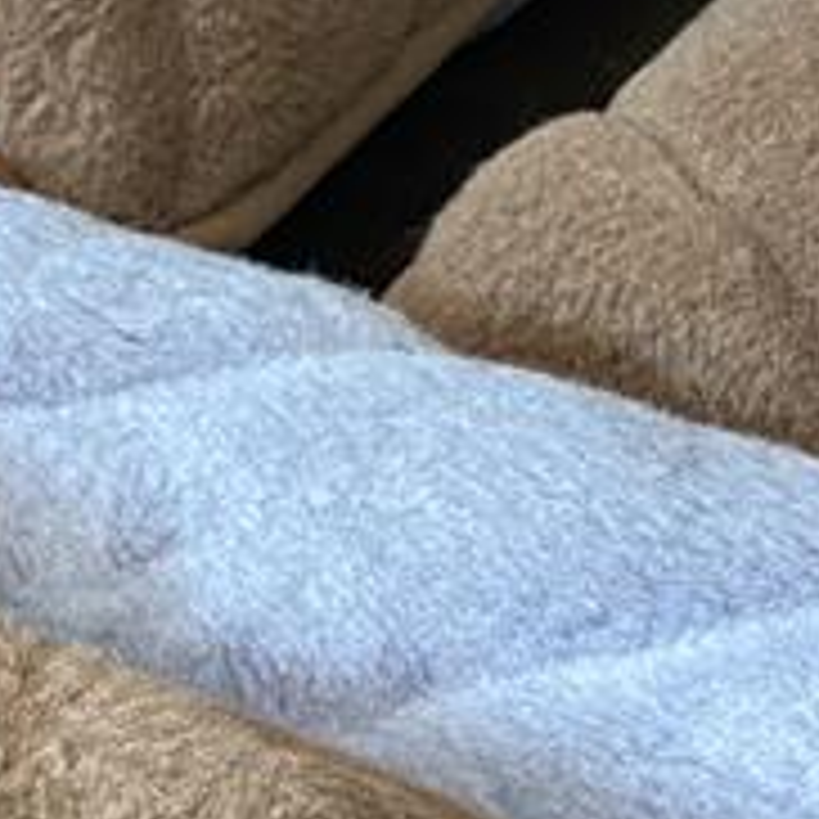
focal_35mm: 129
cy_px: 860
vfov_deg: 13.3
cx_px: -135
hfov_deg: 13.2
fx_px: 3453
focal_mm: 4.25
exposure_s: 1/60
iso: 160
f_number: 1.8
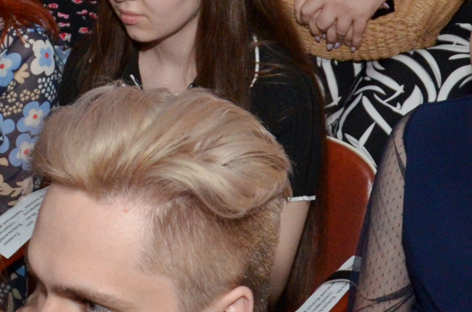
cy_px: -24
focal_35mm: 115
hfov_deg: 17.6
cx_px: 65
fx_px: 1504
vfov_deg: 11.7
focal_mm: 18
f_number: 3.5
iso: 1000
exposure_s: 1/250
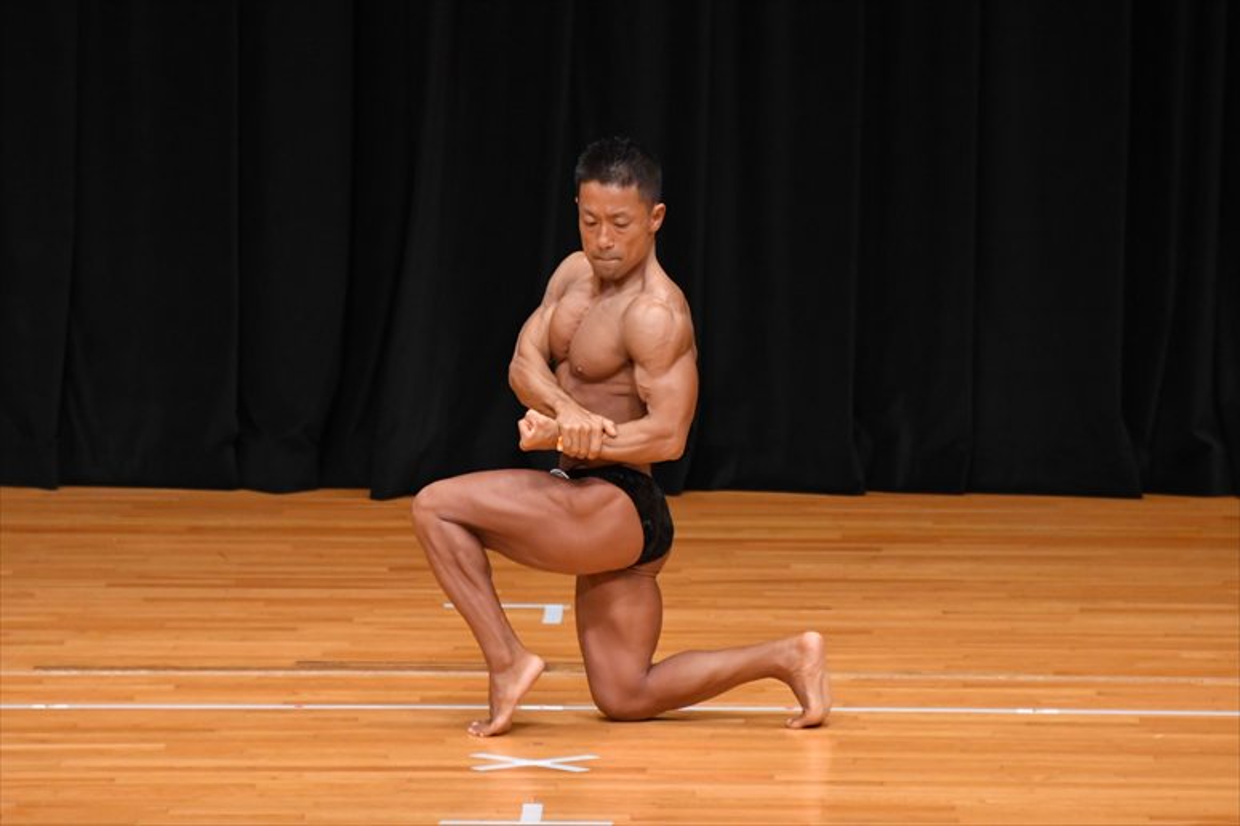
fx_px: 11878
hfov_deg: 6.0
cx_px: 620
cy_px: 413
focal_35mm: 345
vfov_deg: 4.0
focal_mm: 230
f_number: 5.6
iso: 3200
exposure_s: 1/400
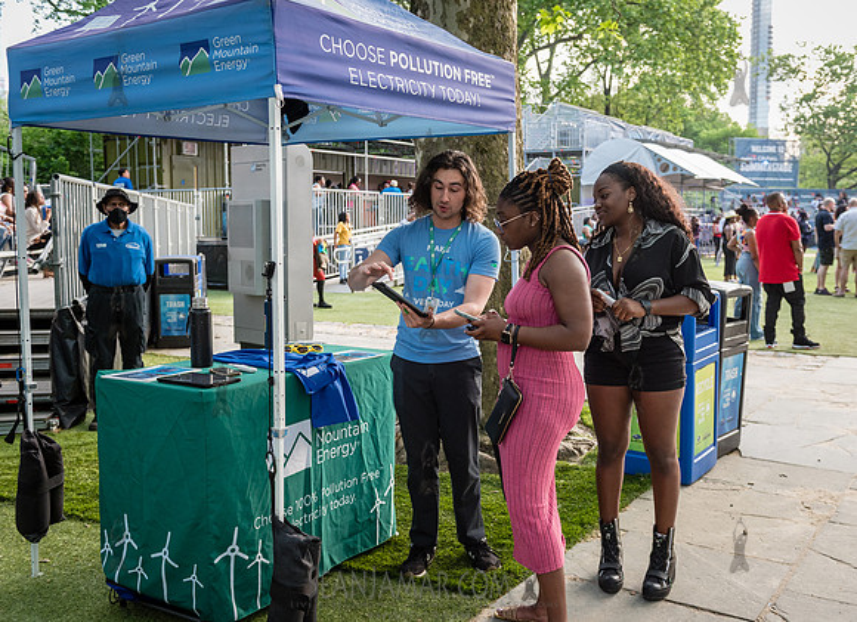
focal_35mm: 34
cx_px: 466
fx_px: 840
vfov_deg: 40.7
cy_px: 311
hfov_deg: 54.0
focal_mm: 32
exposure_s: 1/200
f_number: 3.5
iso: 1000
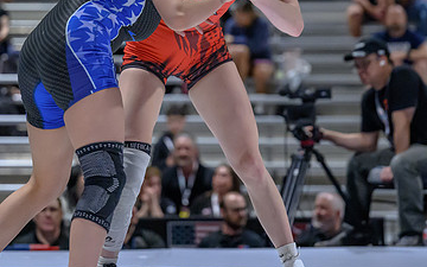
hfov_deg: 9.0
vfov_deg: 5.6
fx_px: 2711
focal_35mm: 233
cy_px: 69
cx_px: 209
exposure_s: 1/640
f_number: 2.8
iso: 7200
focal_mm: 110
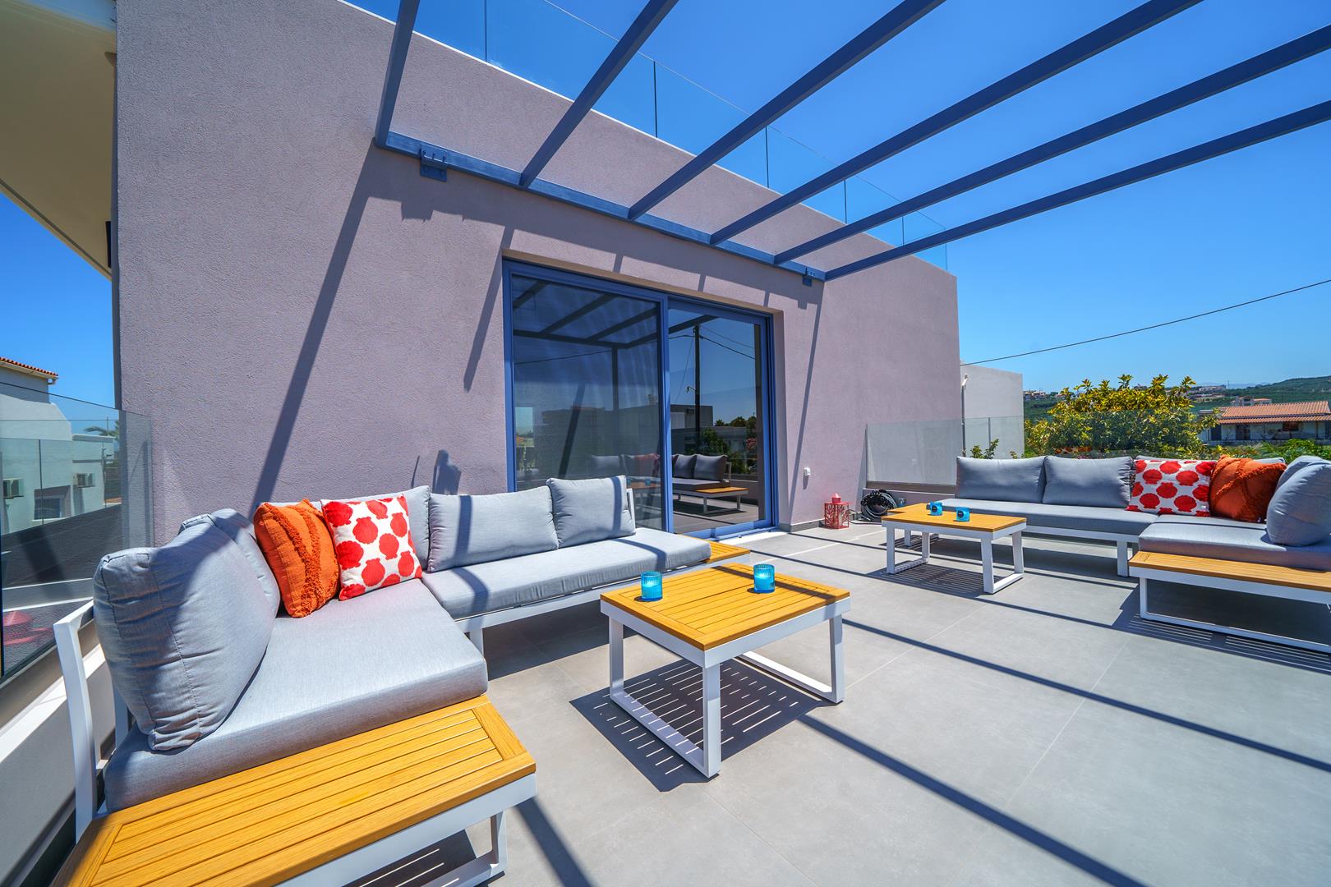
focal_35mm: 12
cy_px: 444
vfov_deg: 90.0
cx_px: 666
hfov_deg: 112.6
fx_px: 444
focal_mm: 12
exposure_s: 1/400
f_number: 8
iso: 100
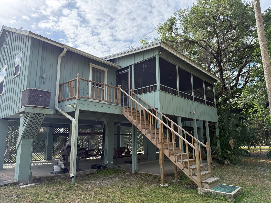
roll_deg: -0.3
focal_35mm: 24
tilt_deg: +11.7
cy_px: 102
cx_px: 136
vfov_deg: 56.8
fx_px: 188
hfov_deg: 71.6
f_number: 1.78
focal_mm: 6.76
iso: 100
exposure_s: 1/2801
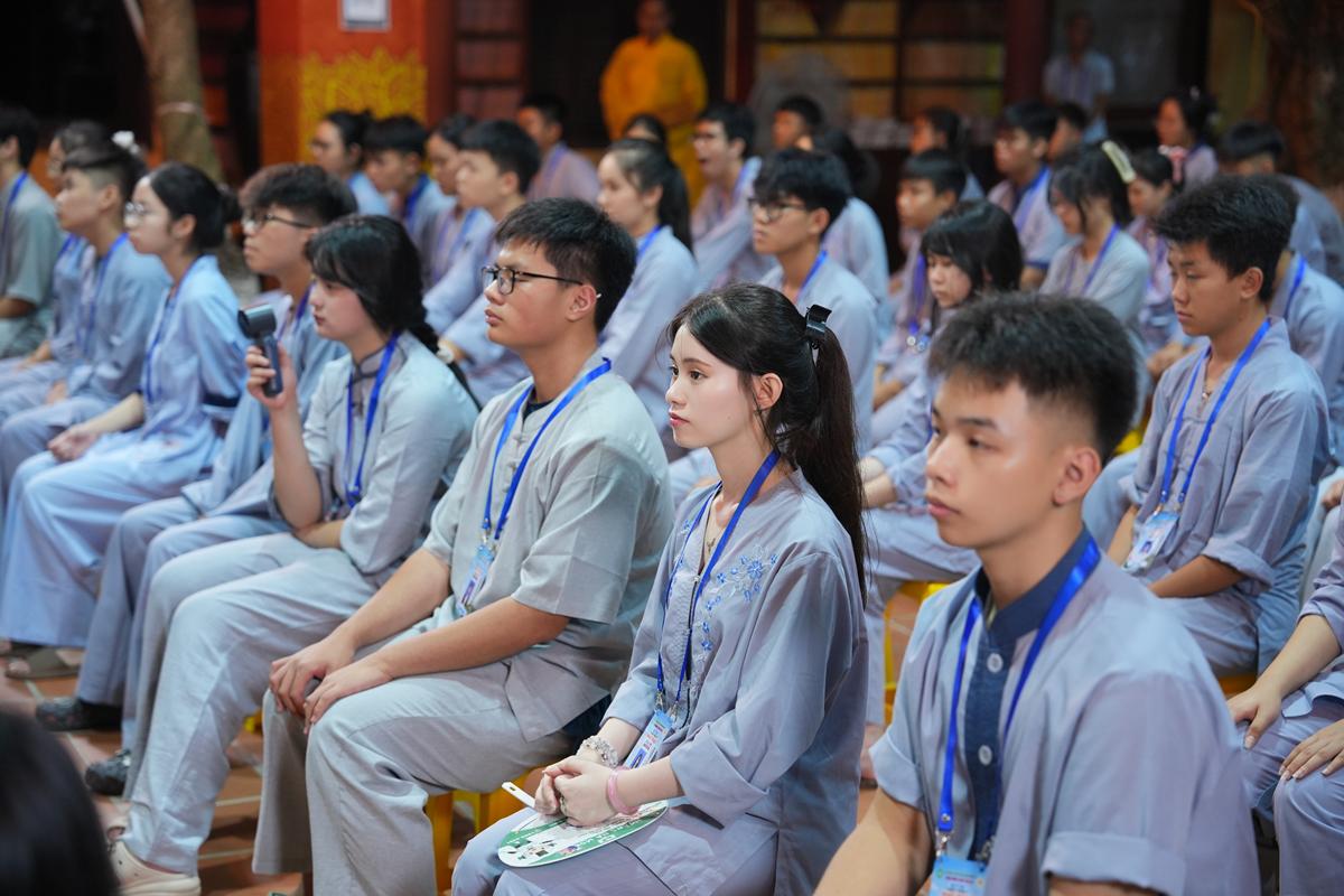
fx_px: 2613
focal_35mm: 70
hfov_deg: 28.8
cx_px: 672
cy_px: 448
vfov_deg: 19.5
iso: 1600
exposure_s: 1/125
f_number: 2.8
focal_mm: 70
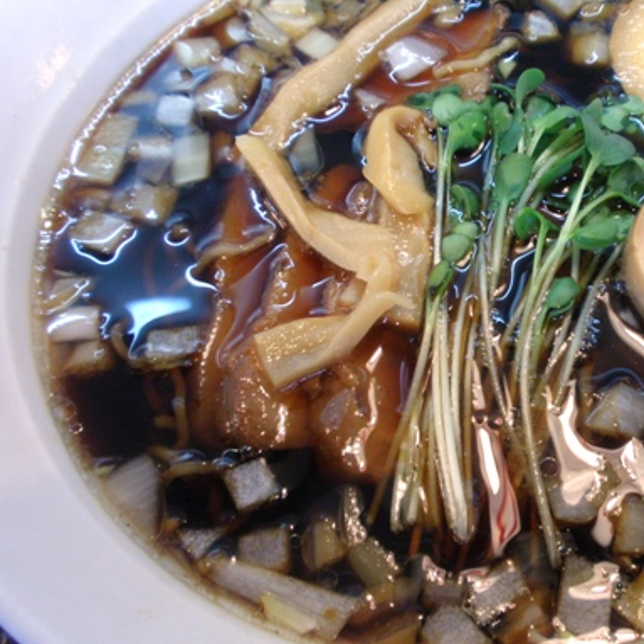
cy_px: 315
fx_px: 1116
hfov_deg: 31.5
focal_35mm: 53
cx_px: 498
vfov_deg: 32.2
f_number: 3.5
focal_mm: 6.6
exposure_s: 1/10
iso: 100
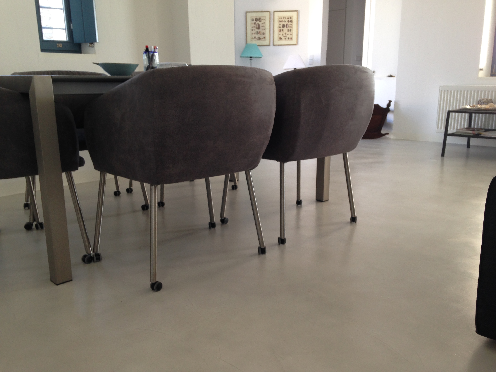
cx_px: 248
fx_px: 473
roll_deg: +0.9
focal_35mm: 33
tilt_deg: -14.3
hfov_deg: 55.4
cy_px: 186
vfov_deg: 42.9
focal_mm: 4.12
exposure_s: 1/24
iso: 50
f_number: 2.4
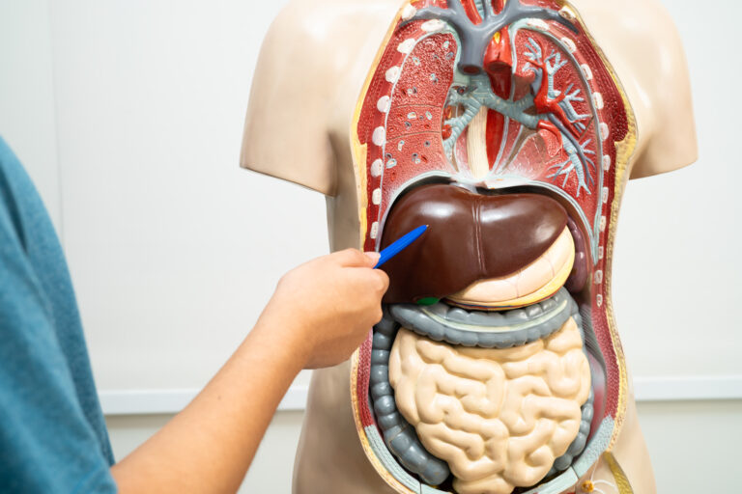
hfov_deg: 39.6
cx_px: 371
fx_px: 1030
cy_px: 247
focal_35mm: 50
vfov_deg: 27.0
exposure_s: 1/10
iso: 250
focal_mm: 50
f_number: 5
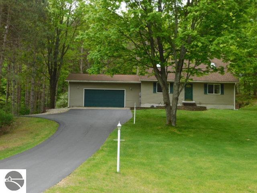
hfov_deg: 42.1
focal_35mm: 45
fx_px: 334
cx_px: 128
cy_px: 96
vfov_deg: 32.2
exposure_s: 1/320
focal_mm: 8
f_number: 3.7
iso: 125
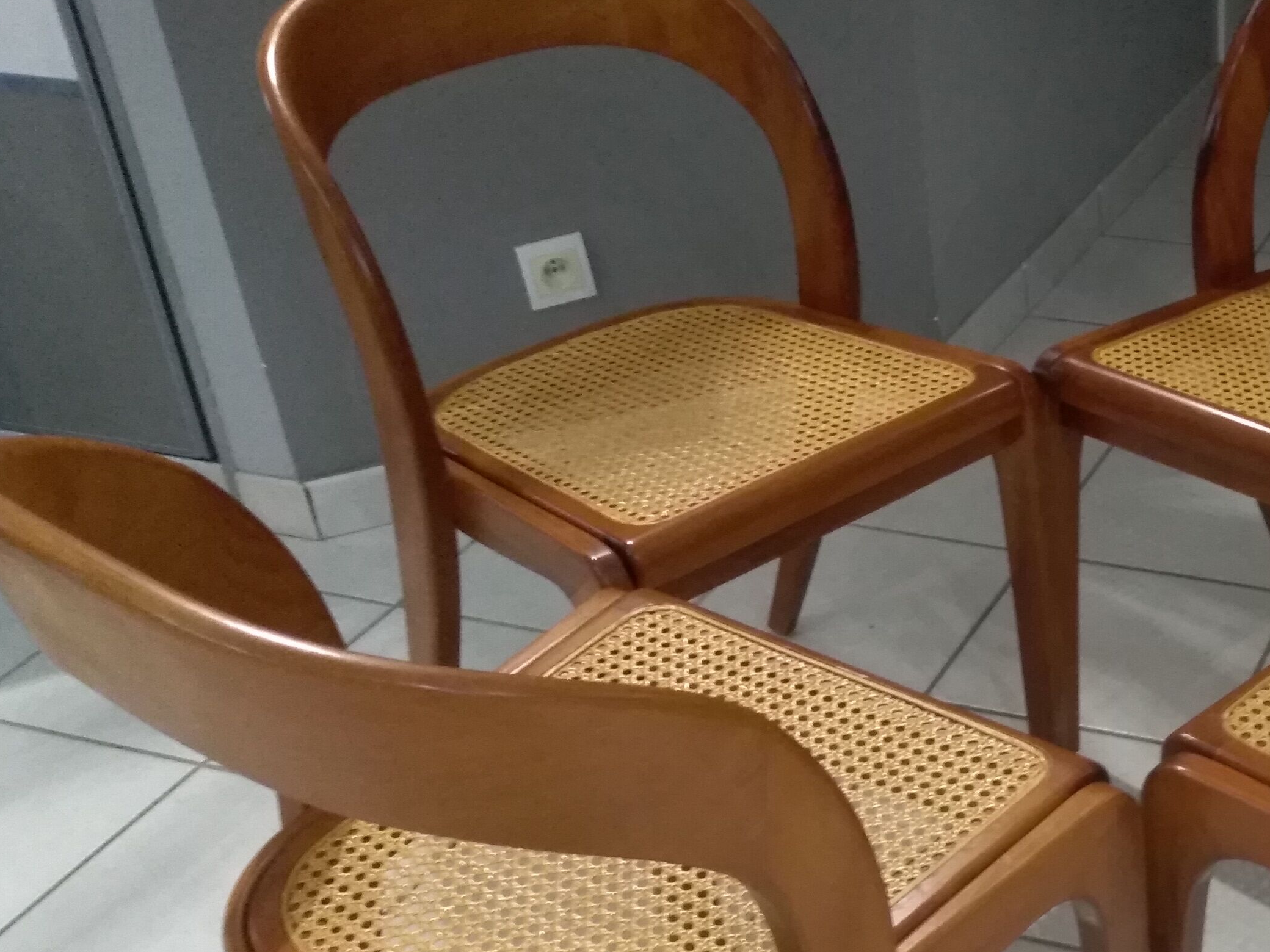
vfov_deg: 27.4
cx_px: 1117
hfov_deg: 34.9
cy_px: 770
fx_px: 1908
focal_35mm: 52
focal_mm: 3.54
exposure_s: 1/14.3
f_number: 2
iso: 767
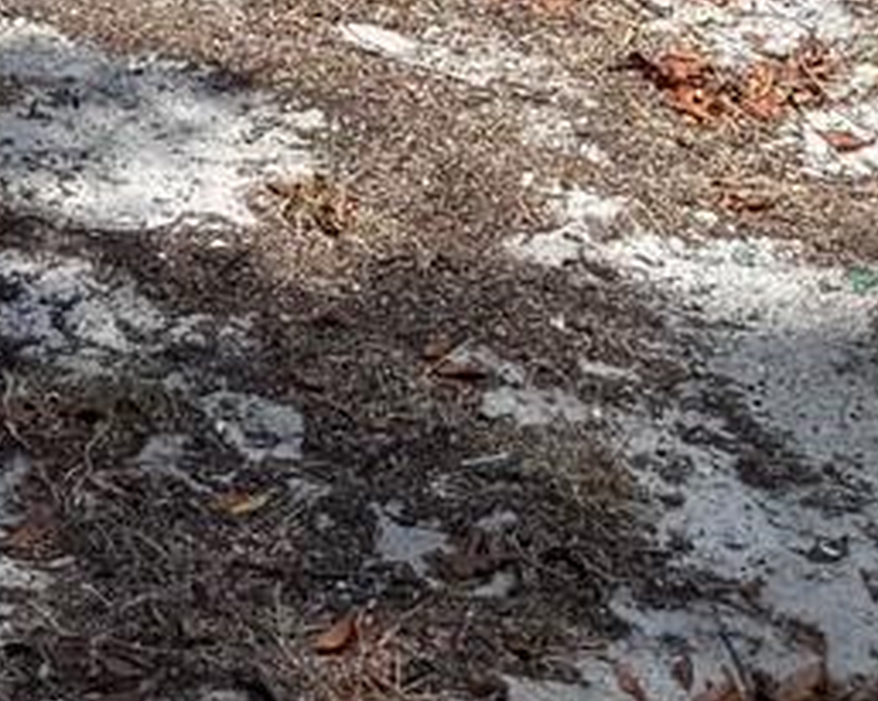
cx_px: -844
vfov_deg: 9.0
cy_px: -1252
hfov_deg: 11.9
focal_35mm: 146
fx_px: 3790
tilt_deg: -5.3
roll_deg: +3.0
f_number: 1.78
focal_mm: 6.76
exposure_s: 1/3953
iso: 80
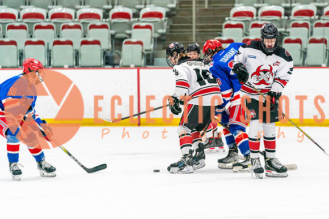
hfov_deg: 9.0
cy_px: 109
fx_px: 2081
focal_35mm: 228
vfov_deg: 6.0
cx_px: 200
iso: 3200
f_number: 2.8
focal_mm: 187
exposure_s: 1/1250
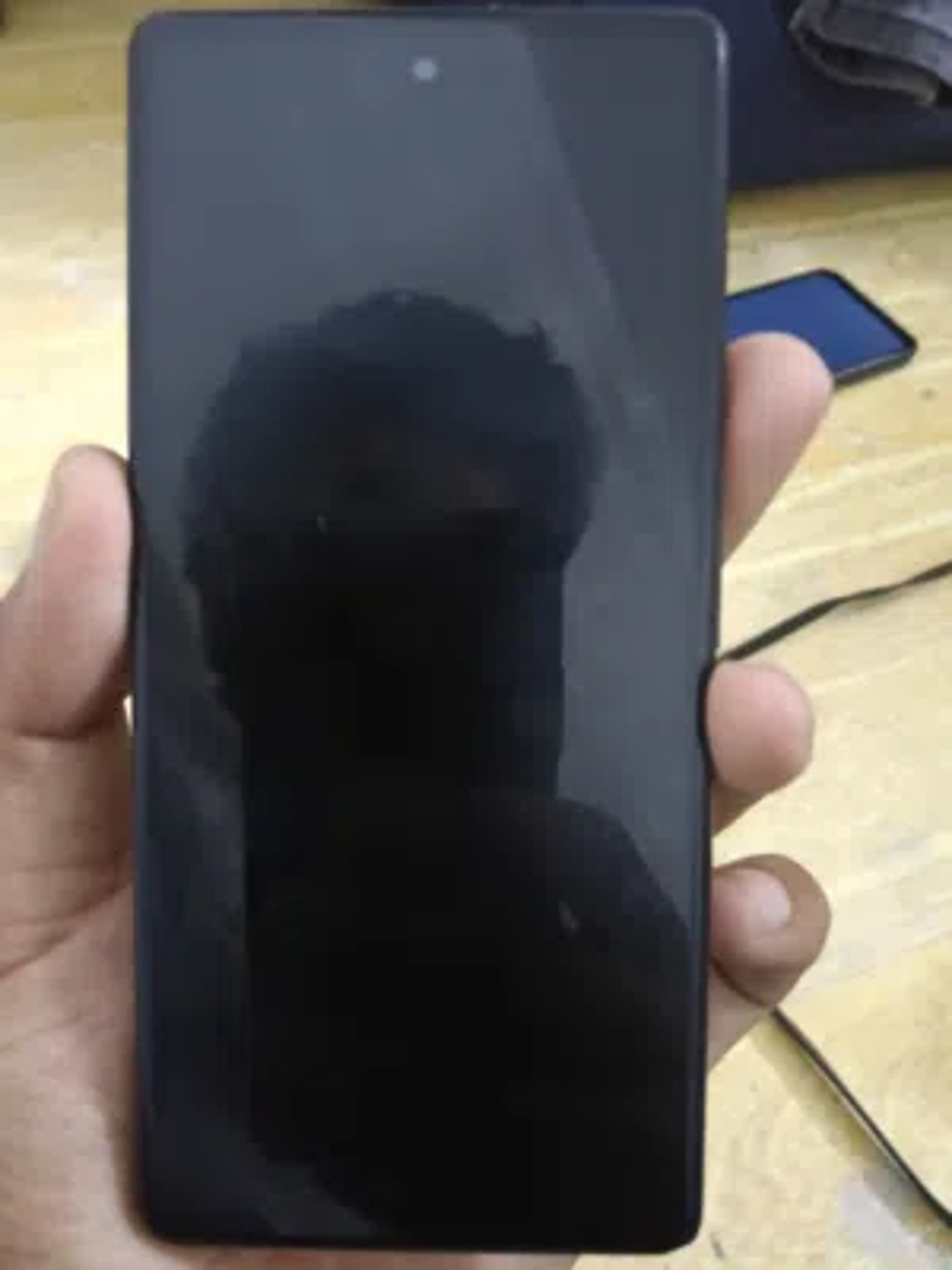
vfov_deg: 65.3
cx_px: 476
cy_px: 635
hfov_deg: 51.4
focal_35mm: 27
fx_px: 990
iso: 2000
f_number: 1.8
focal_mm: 3.98
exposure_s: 1/14.3
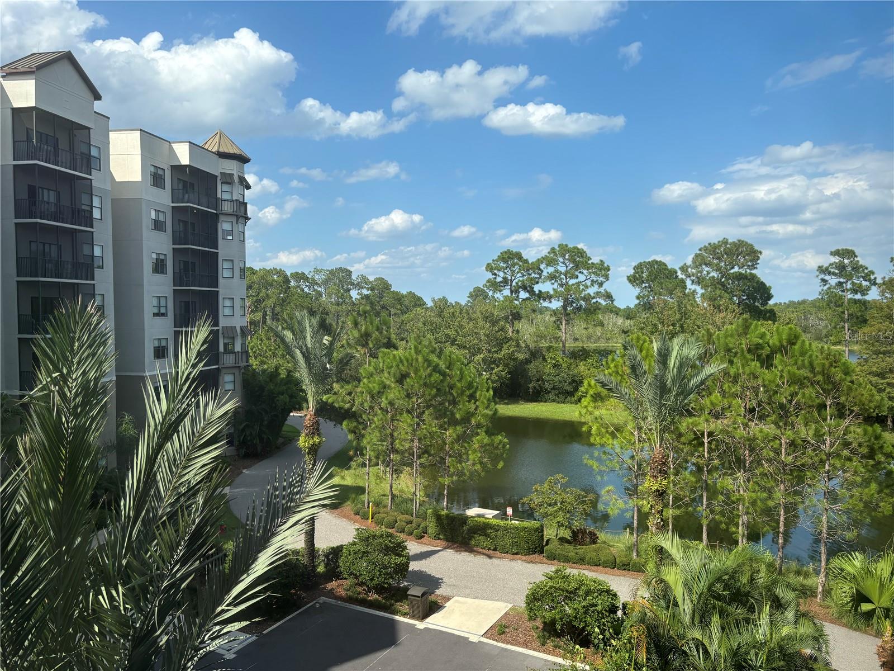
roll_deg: -0.2
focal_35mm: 26
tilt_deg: -2.4
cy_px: 336
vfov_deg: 53.1
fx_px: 671
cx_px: 447
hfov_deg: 67.3
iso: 50
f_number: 1.6
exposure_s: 1/2342
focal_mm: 5.96
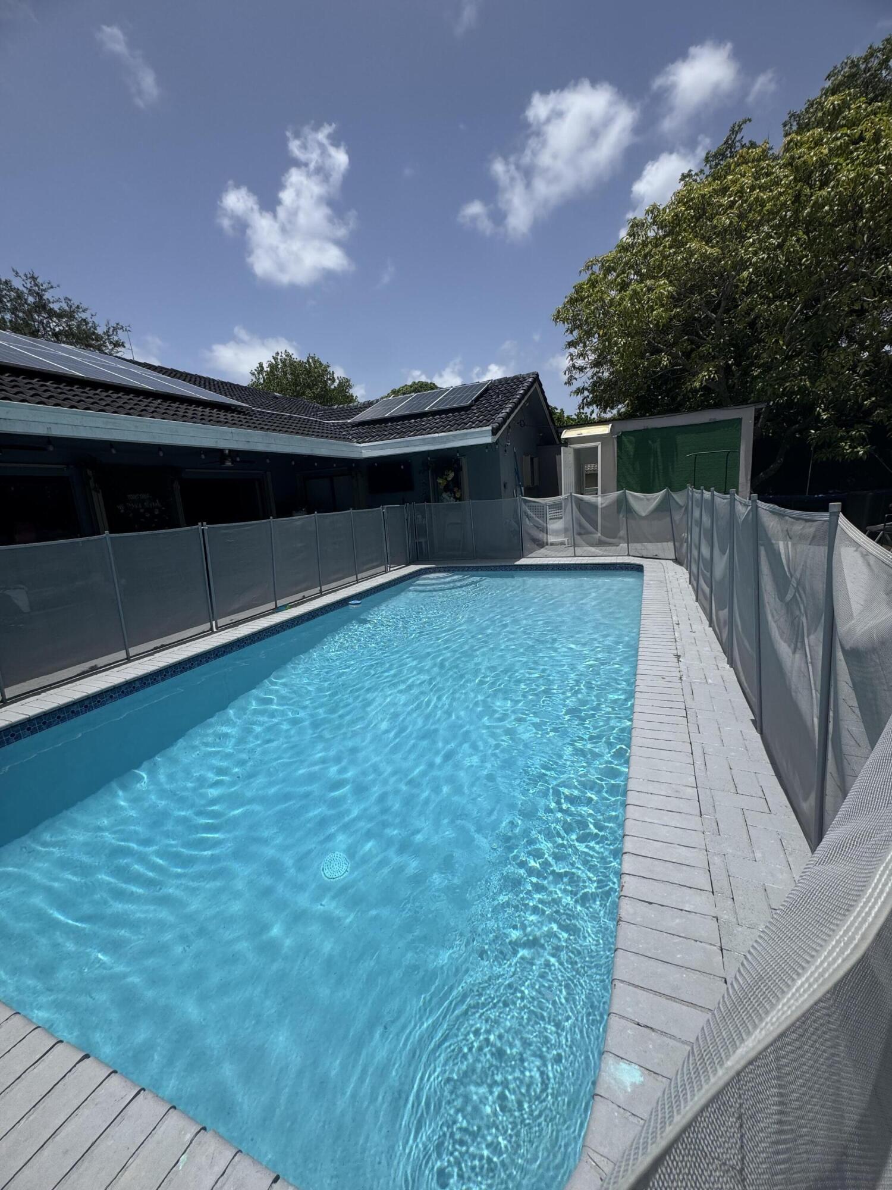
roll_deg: +4.6
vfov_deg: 102.1
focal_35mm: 14
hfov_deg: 85.7
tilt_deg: -11.9
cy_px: 595
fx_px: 481
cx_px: 446
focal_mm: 2.22
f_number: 2.2
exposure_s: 1/3106
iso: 50
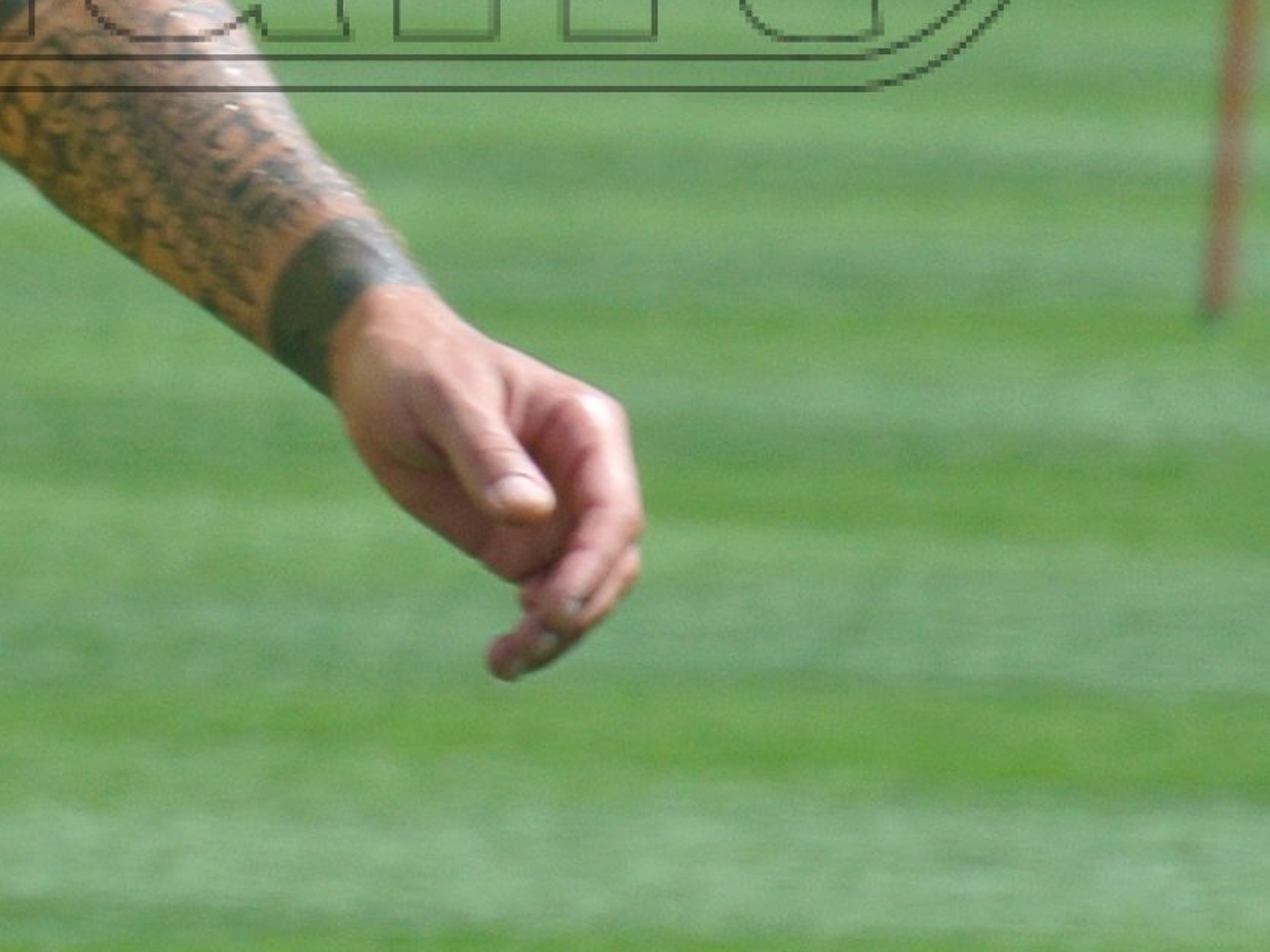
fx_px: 48355
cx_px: -591
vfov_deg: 1.1
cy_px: -127
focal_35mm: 1318
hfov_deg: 1.5
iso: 100
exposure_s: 1/320
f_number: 5.6
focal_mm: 110
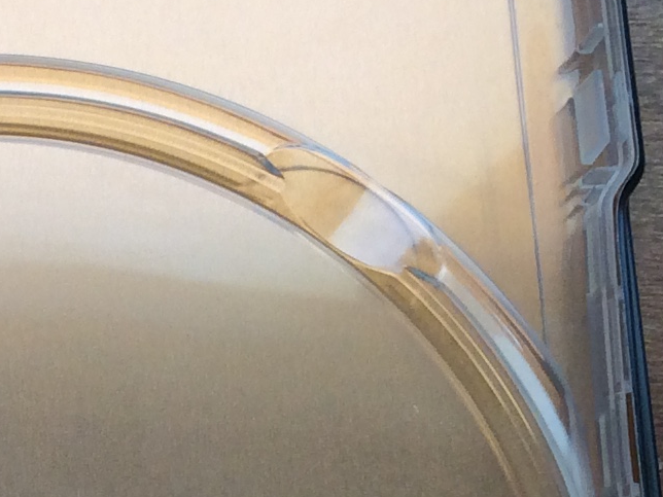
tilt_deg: -76.2
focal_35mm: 147
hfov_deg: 11.9
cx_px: -690
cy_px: 684
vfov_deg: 9.9
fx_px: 2815
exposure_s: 1/158
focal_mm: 4.15
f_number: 2.2
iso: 32
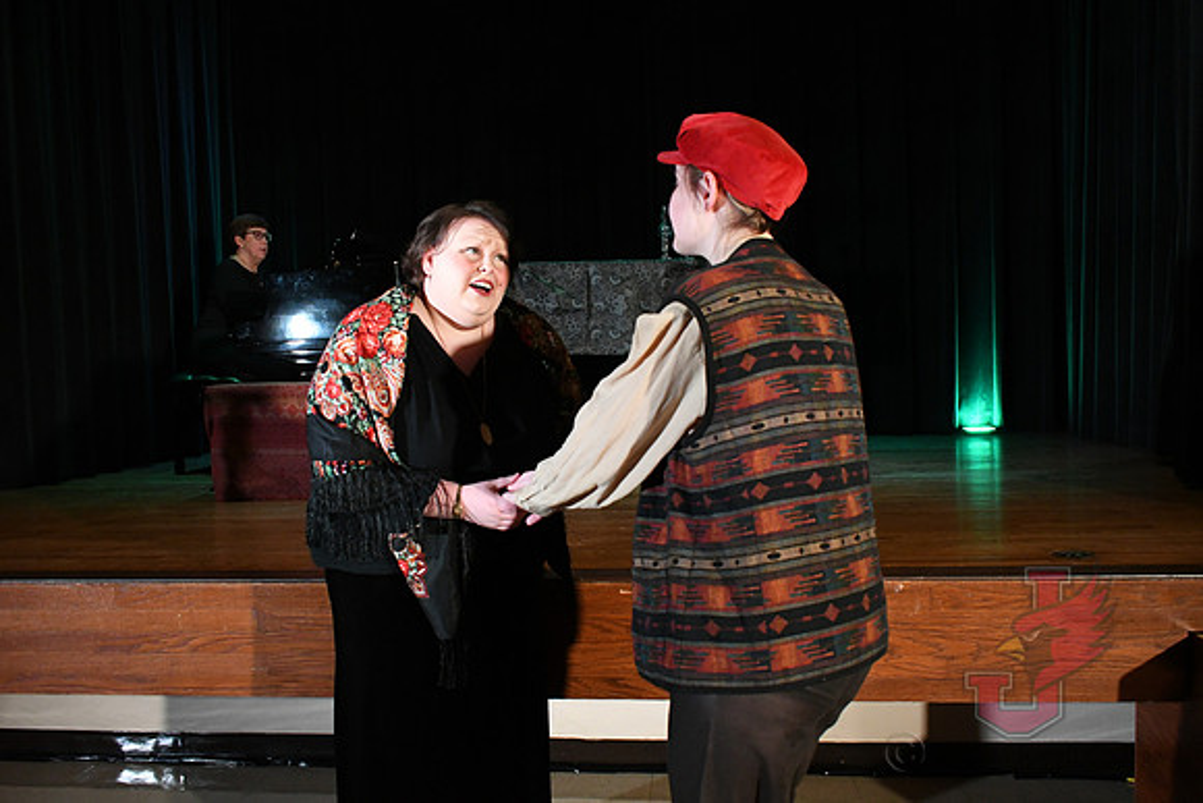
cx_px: 602
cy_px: 402
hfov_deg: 61.9
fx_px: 1003
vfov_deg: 43.6
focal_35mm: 30
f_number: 5.6
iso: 5000
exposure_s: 1/160
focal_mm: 20
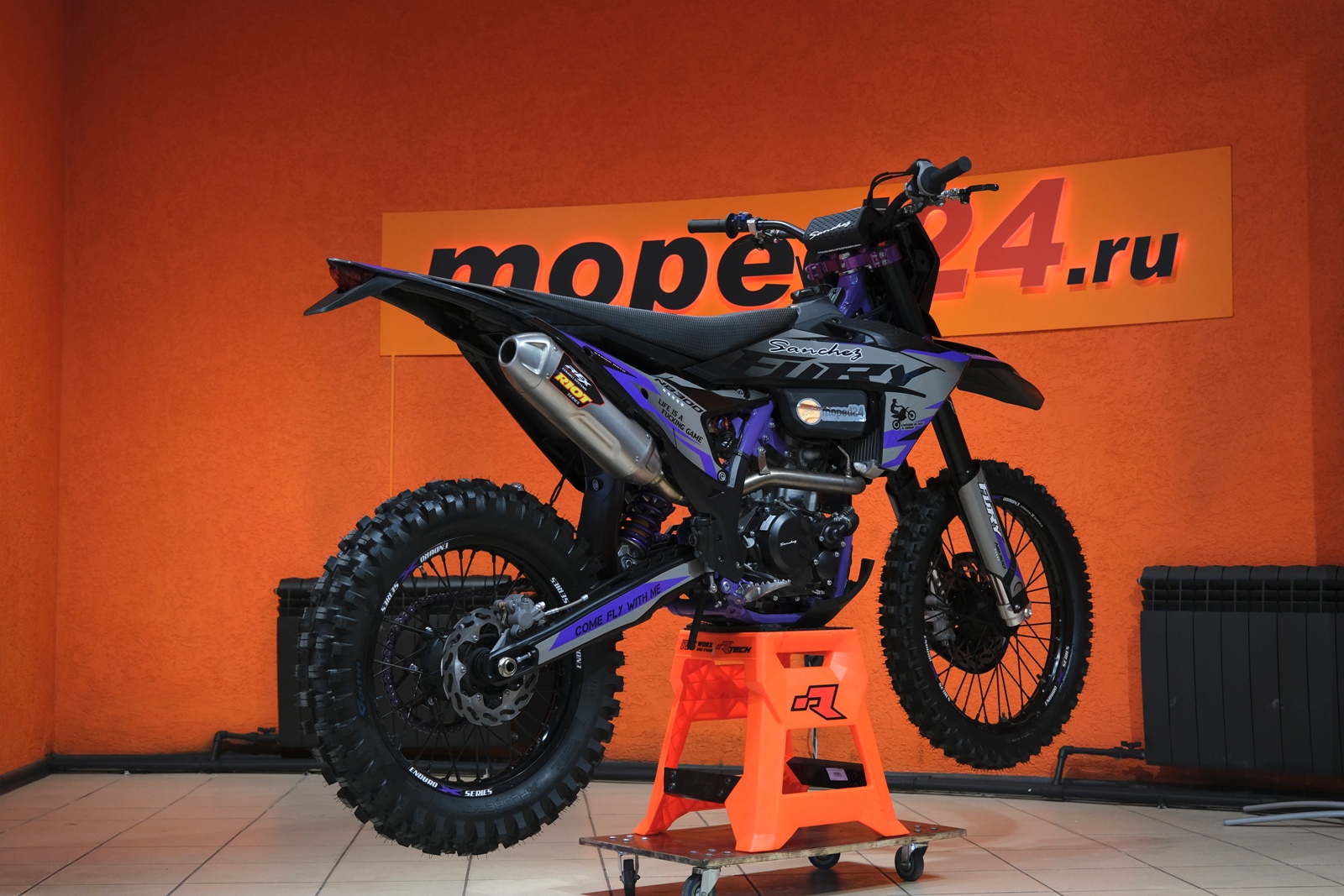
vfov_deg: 27.5
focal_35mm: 49
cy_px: 448
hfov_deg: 40.3
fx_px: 1829
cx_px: 672
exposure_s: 1/100
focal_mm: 32.5
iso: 1250
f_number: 4
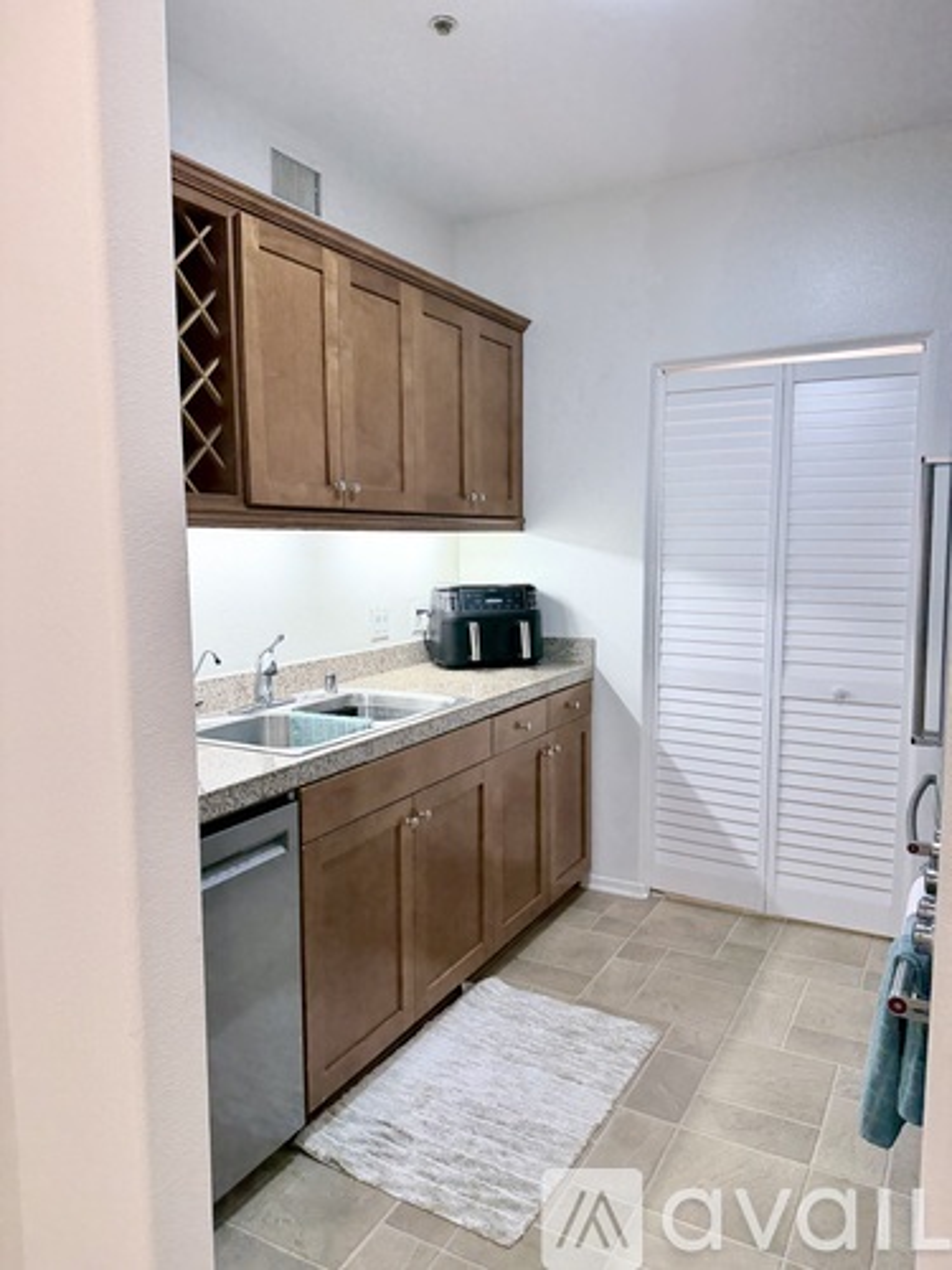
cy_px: 635
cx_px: 476
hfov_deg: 56.8
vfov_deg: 71.6
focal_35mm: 24
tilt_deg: -6.4
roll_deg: +0.7
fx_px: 880
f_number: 1.78
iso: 160
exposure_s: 1/121
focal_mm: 6.76
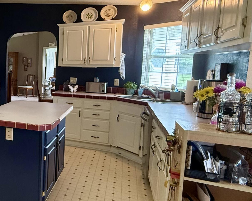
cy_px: 87
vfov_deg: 43.3
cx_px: -22
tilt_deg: -4.8
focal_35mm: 34
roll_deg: -0.6
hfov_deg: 42.3
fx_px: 254
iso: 250
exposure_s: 1/60
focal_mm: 2.22
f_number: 2.2
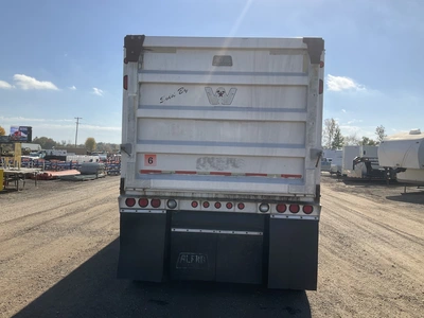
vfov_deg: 48.2
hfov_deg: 61.7
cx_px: 212
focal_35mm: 29
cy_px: 159
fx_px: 355
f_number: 1.8
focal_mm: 3
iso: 25
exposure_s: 1/2320
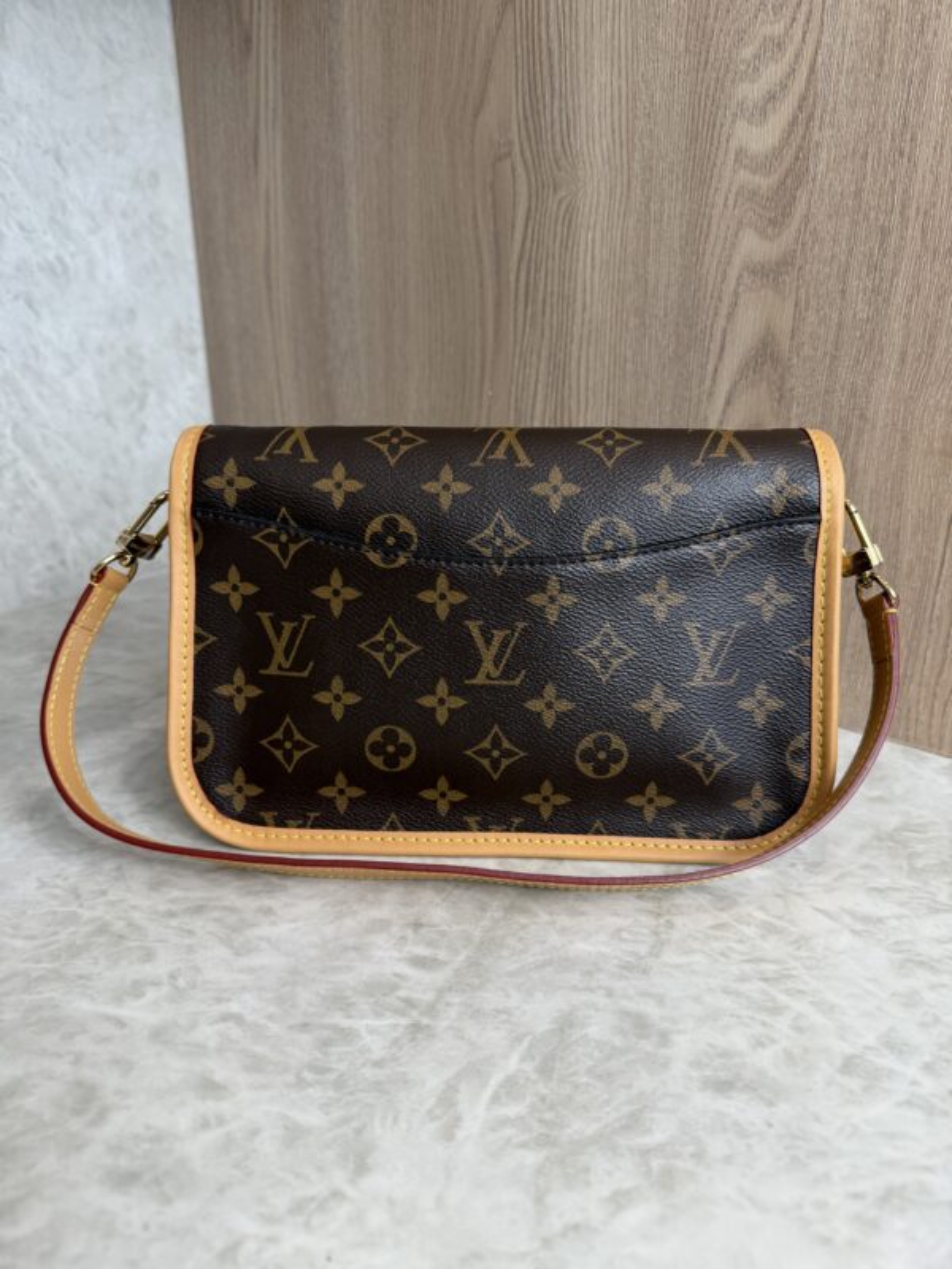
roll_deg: +0.8
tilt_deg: -21.2
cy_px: 634
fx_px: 880
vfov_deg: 71.6
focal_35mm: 24
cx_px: 476
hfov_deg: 56.8
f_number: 1.78
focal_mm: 6.76
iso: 100
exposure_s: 1/120
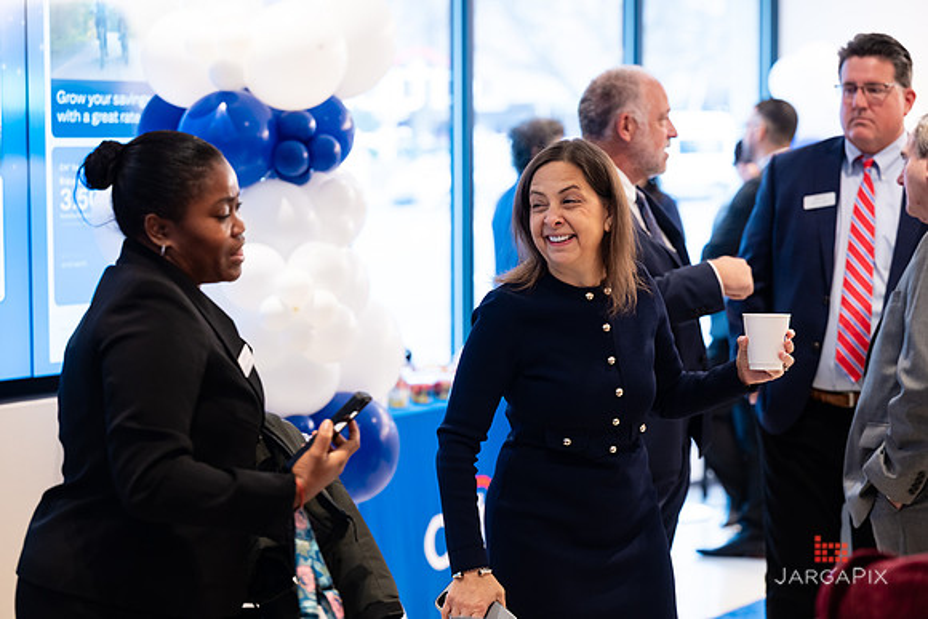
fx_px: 2384
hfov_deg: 22.0
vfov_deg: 14.8
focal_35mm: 92
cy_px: 310
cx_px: 464
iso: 800
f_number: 3.2
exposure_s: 1/200
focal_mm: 92
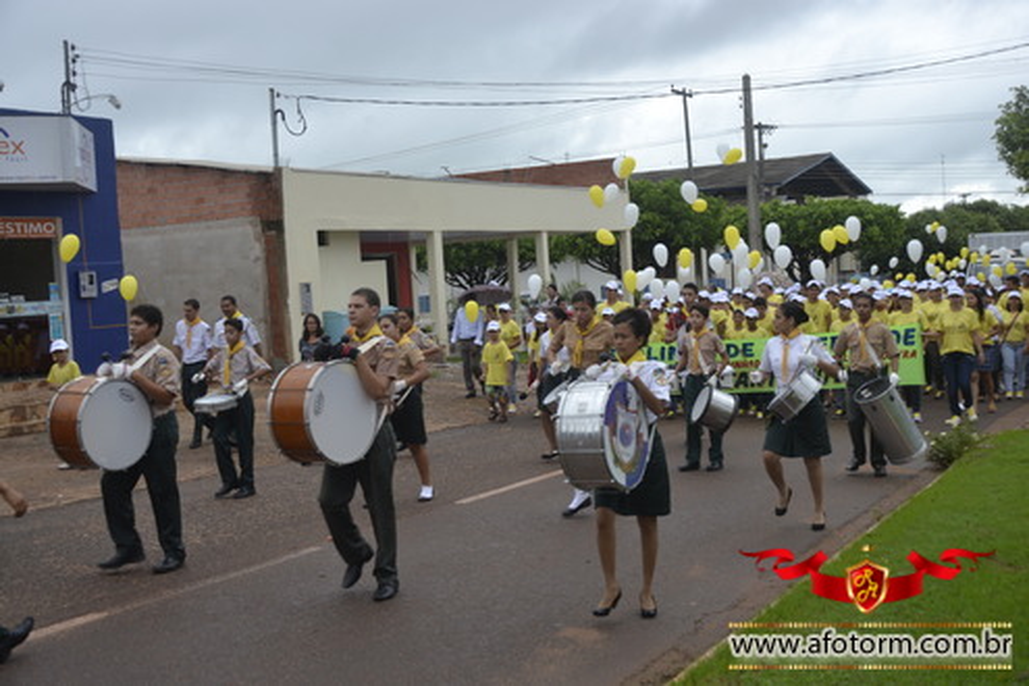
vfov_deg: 28.9
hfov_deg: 42.3
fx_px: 1329
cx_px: 514
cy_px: 343
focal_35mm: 46
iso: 100
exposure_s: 1/125
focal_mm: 31
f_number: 5.6
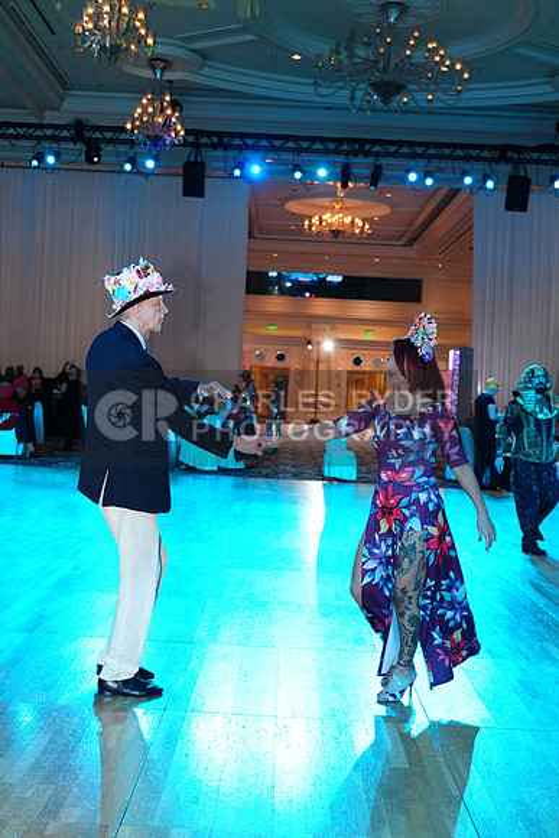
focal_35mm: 40
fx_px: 931
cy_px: 419
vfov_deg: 48.4
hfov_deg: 33.4
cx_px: 280
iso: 2500
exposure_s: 1/250
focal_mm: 40
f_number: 4
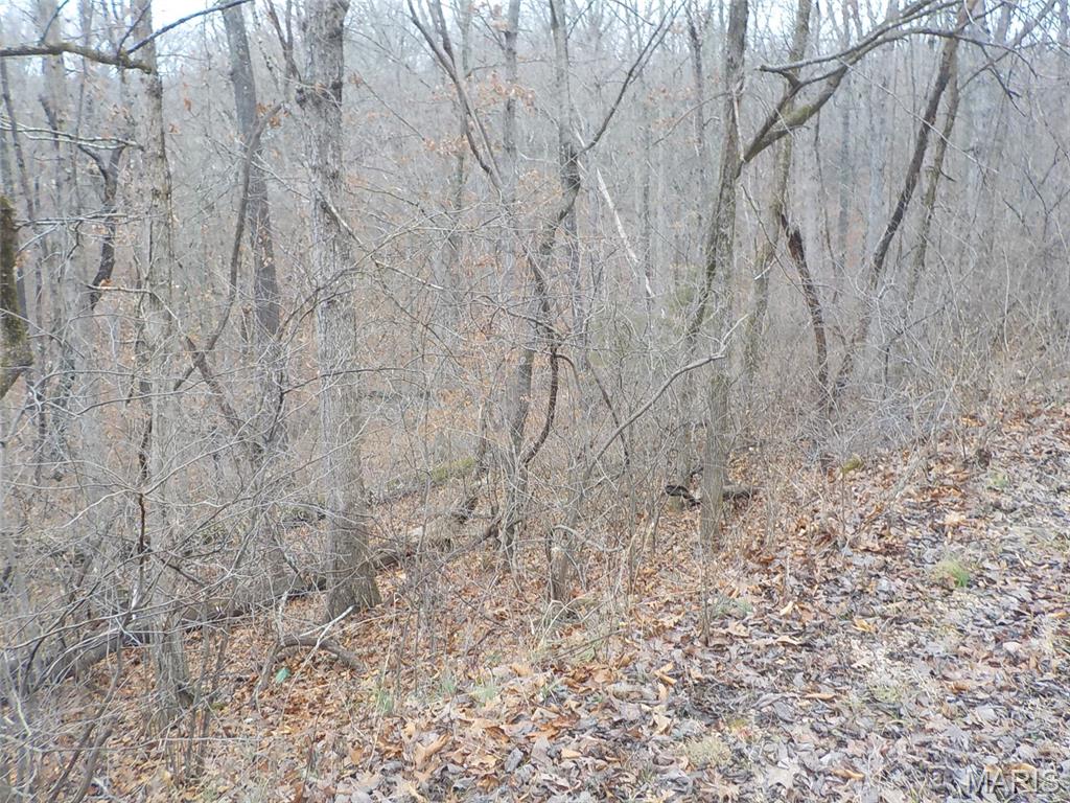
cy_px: 402
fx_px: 927
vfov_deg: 46.8
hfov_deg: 60.0
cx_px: 535
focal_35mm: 30
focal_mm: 4.1
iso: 125
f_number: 3.3
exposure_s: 1/40
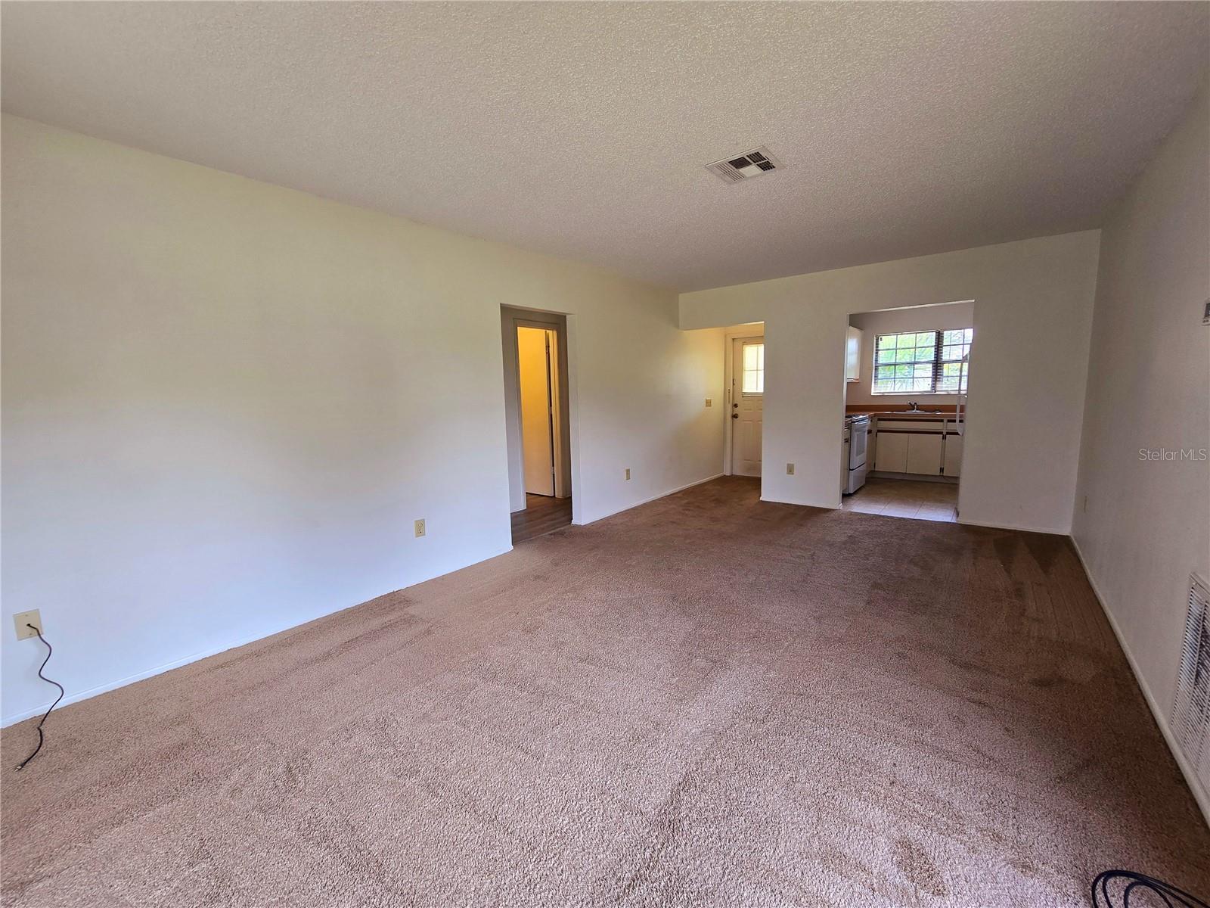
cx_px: 605
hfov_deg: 106.2
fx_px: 454
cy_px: 454
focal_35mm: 13
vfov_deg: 89.9
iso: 64
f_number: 2.2
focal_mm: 2.2
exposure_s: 1/60.2
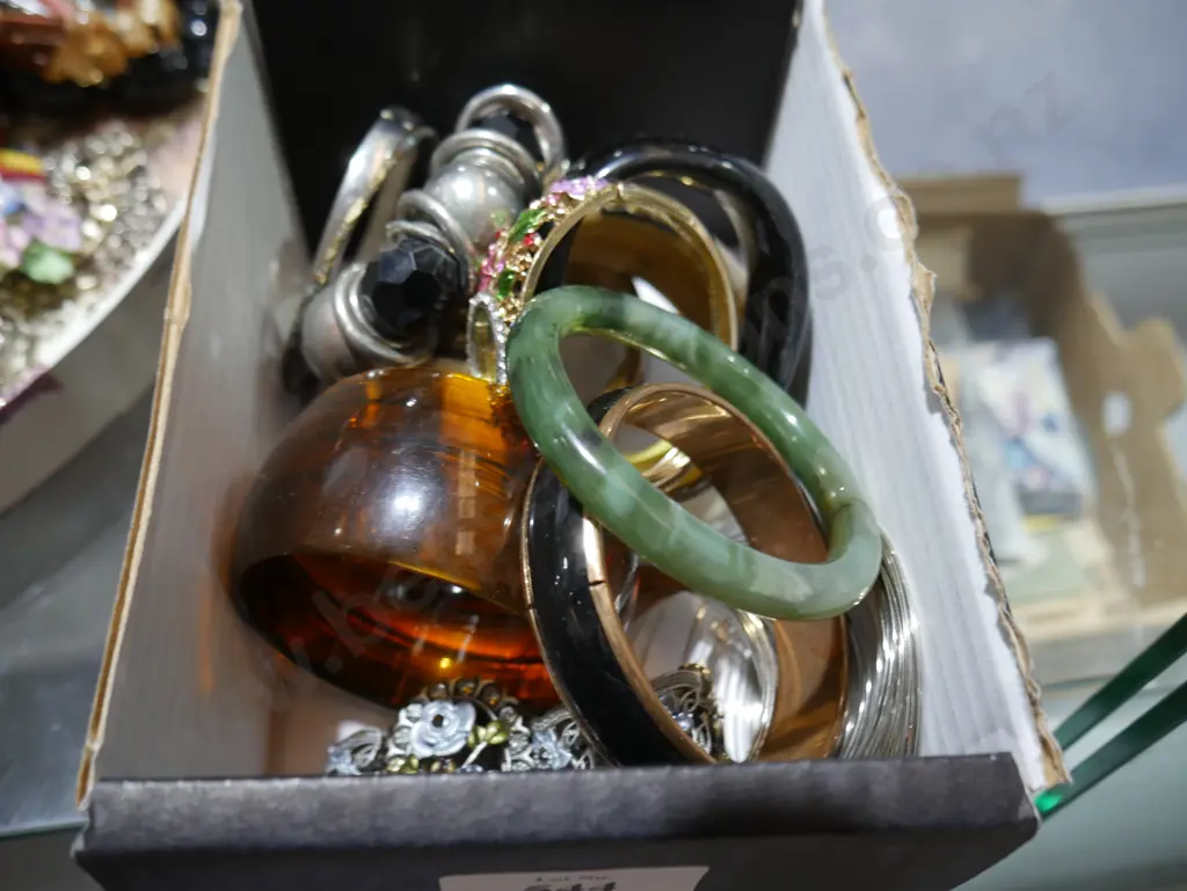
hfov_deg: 56.8
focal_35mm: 32
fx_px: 1098
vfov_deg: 44.2
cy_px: 446
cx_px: 594
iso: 640
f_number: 3.6
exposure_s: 1/60
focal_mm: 16
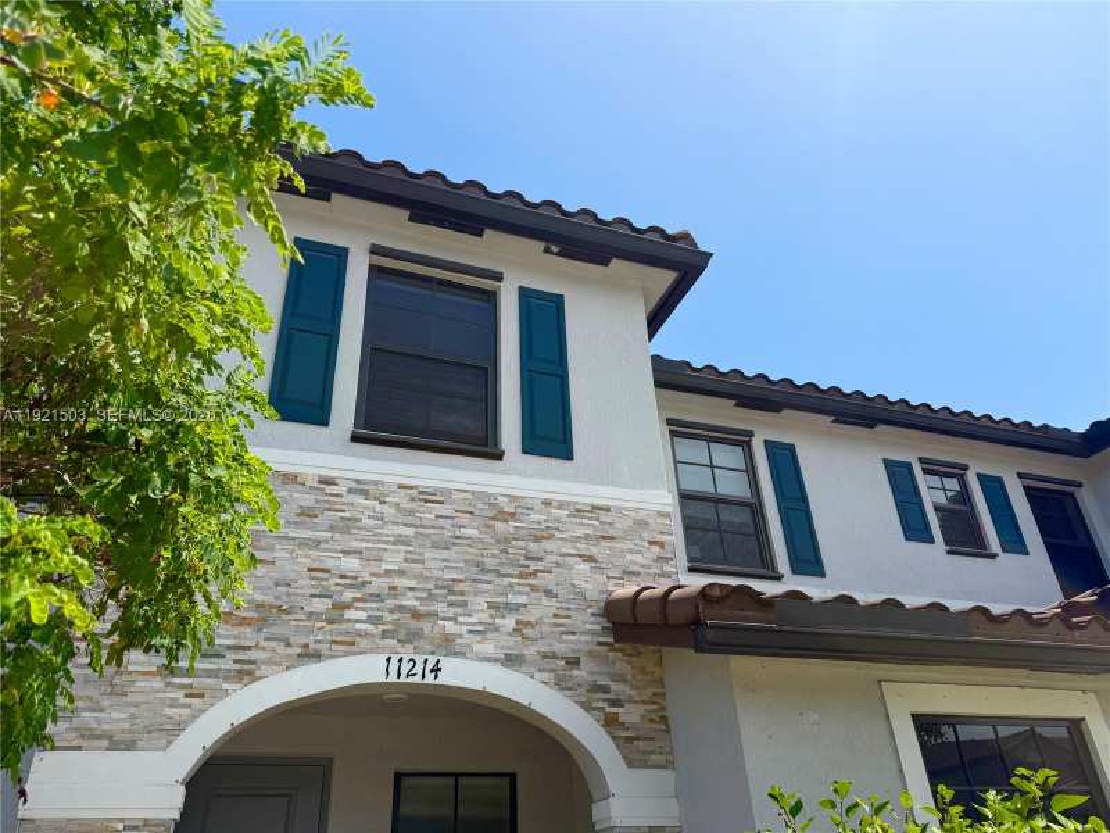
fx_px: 770
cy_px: 416
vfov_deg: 56.8
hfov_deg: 71.6
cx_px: 555
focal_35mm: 24
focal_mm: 6.76
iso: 80
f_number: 1.78
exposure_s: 1/4405
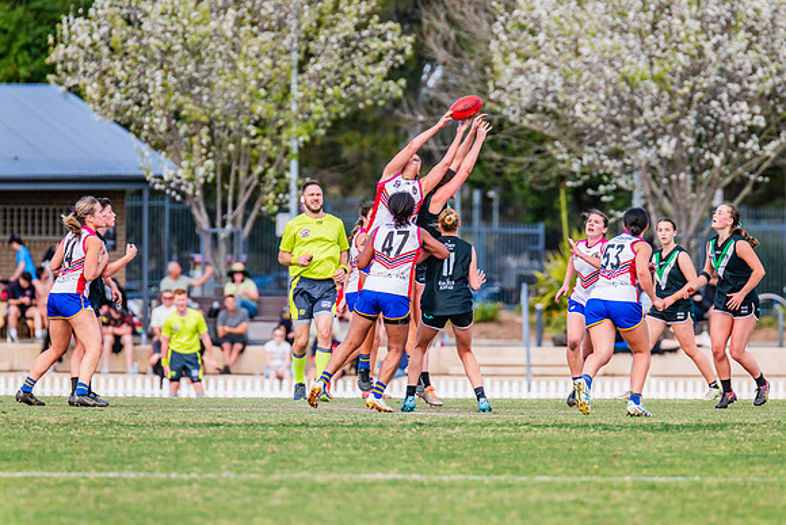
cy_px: 245
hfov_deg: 4.5
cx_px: 426
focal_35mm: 459
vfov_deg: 3.0
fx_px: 10018
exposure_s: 1/1600
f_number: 6.3
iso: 800
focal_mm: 420
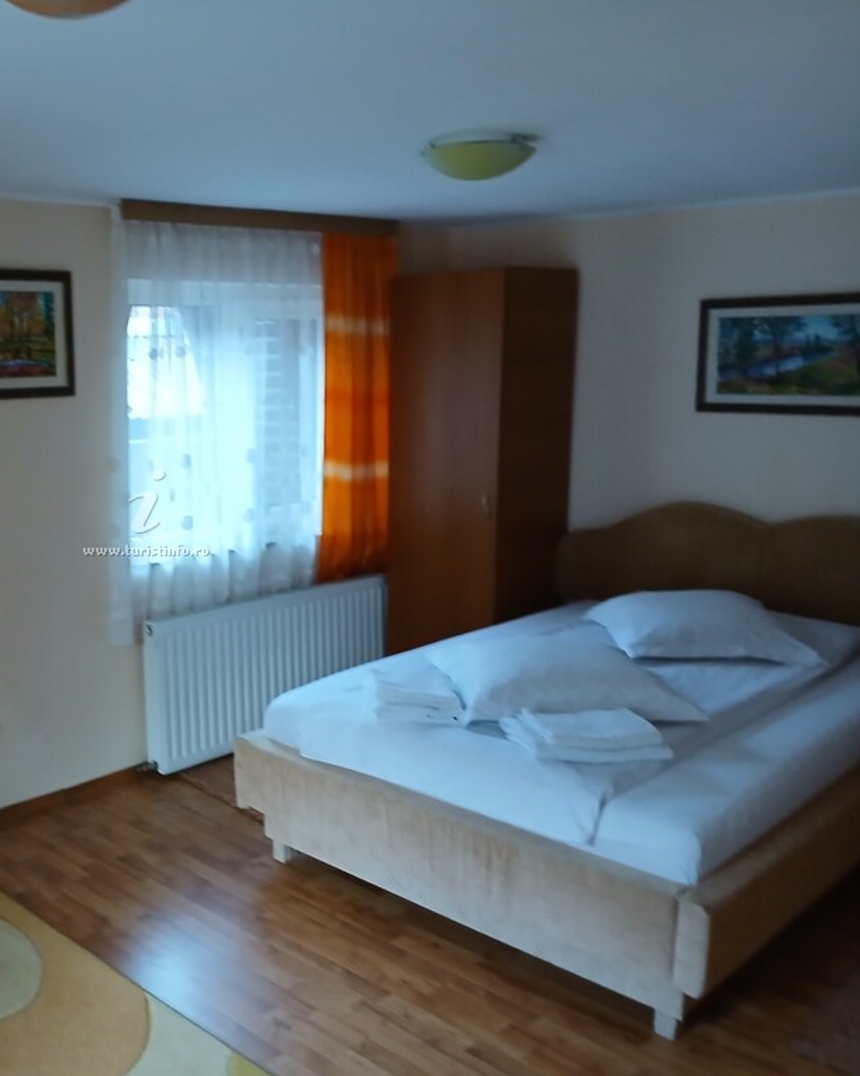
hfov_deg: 41.5
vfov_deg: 52.8
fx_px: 1082
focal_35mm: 34
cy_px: 537
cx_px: 172
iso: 400
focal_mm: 3.98
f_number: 1.8
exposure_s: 1/25
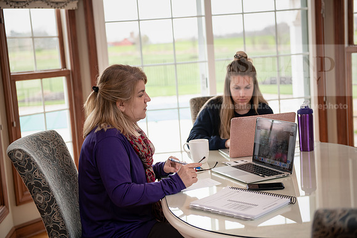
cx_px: 178
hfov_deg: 35.6
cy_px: 119
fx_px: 555
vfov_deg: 24.2
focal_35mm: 56
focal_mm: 56
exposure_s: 1/250
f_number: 3.2
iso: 500
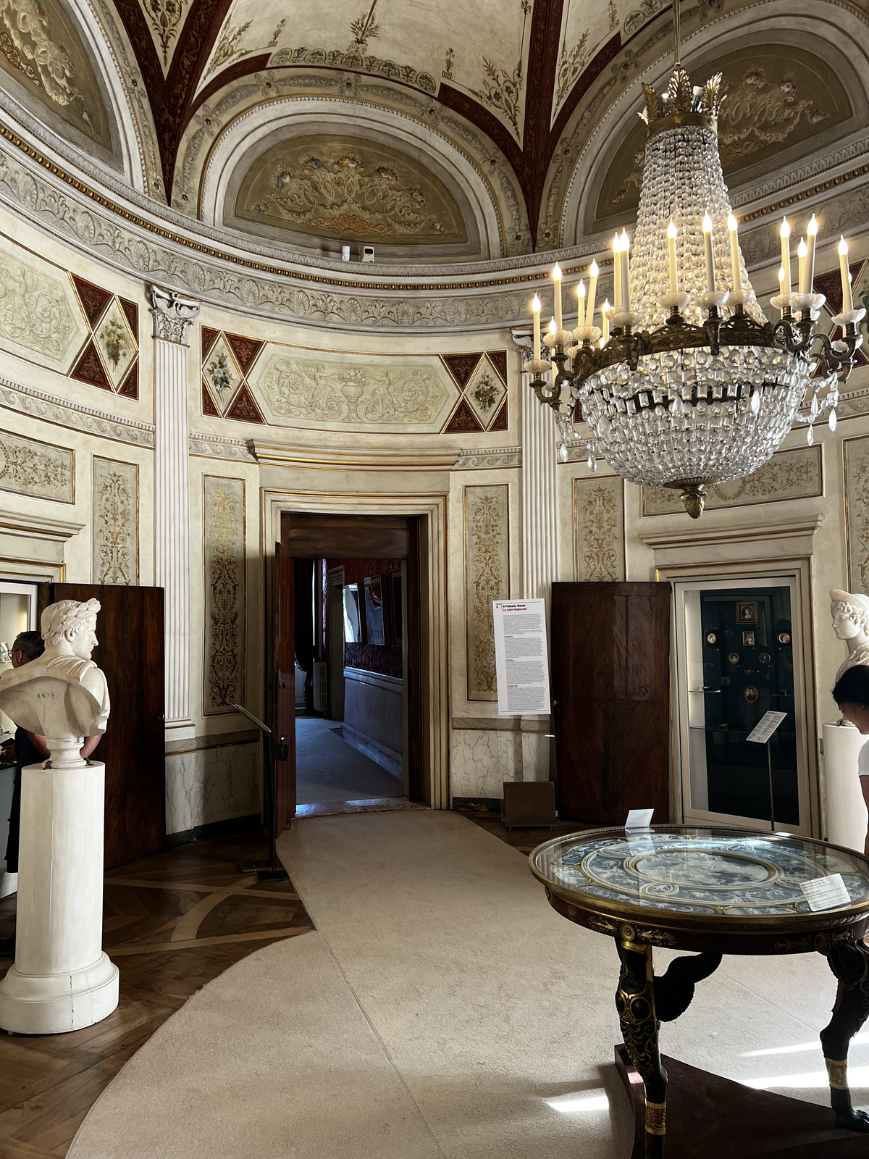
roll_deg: +0.3
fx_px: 870
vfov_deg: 67.3
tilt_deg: +4.8
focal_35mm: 26
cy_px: 580
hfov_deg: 53.1
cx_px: 434
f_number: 1.5
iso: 125
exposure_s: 1/100
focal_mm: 5.7
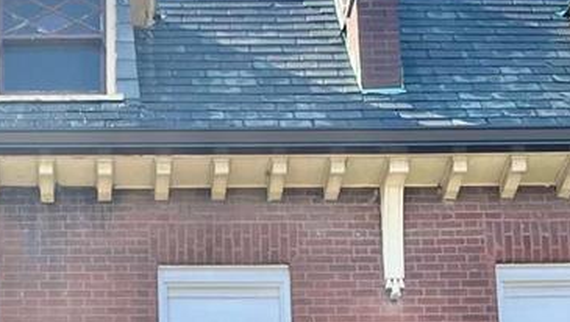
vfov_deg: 11.0
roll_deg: -1.3
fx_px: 1407
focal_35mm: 93
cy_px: 767
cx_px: 133
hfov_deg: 22.7
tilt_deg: +11.9
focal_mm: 5.1
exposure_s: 1/786
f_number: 1.6
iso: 32
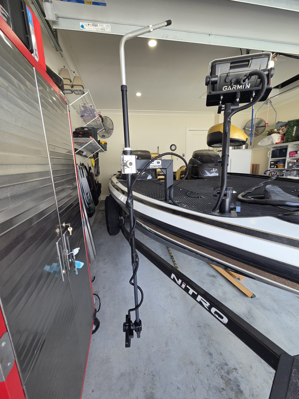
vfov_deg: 106.2
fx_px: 150
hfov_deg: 89.9
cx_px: 150
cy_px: 200
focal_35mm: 13
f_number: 2.2
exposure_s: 1/120
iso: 64
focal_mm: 2.2
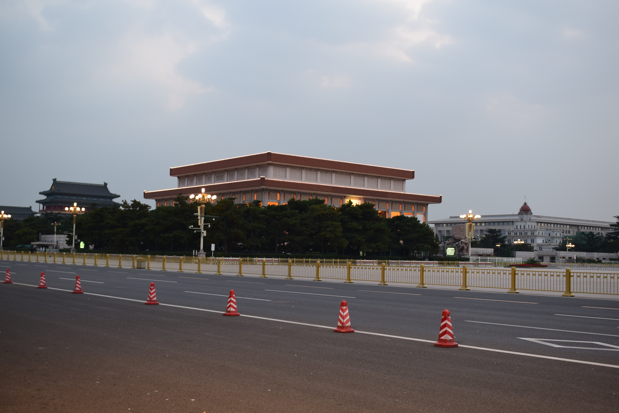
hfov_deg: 46.4
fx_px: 722
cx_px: 310
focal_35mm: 42
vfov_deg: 31.9
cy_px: 206
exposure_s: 1/15
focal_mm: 28
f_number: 6.3
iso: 400
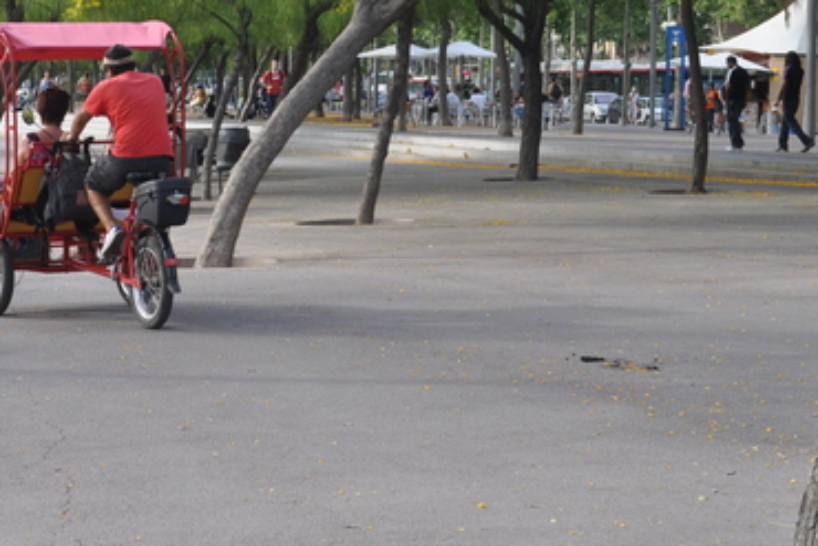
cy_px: 104
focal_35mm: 107
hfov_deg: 19.0
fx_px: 2432
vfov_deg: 12.8
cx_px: 270
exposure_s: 1/200
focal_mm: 40
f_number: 7.1
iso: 200
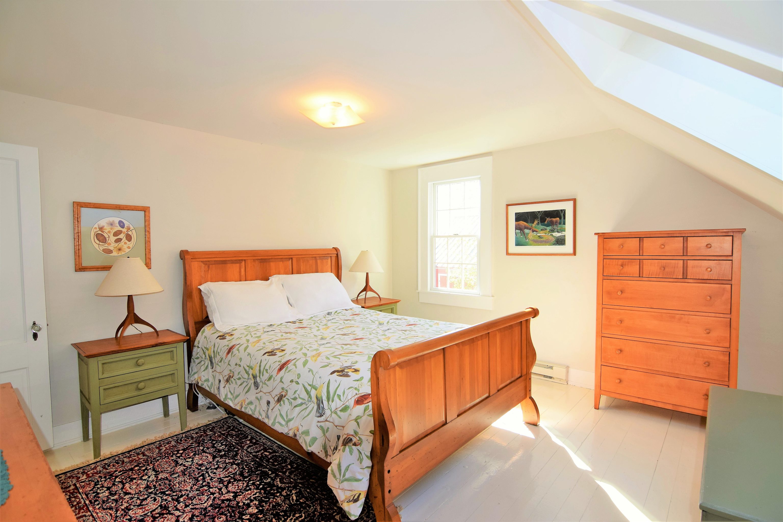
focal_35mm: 16
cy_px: 261
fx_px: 359
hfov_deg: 95.0
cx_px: 392
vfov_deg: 72.1
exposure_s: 1/125
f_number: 5.6
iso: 450
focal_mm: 11
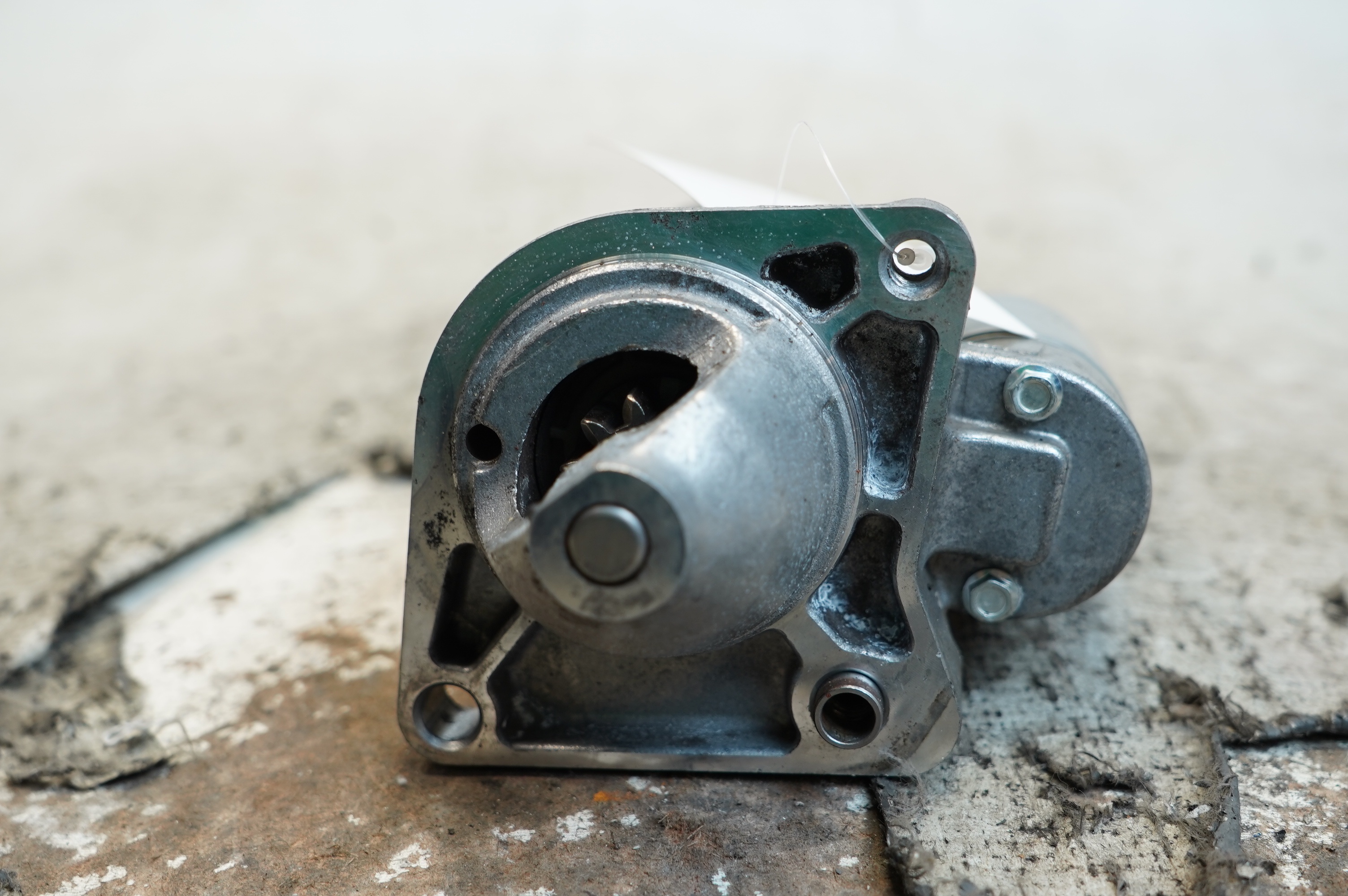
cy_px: 448
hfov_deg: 43.6
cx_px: 674
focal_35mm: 45
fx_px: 1683
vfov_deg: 29.8
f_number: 4
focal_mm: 30
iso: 250
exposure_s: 1/60
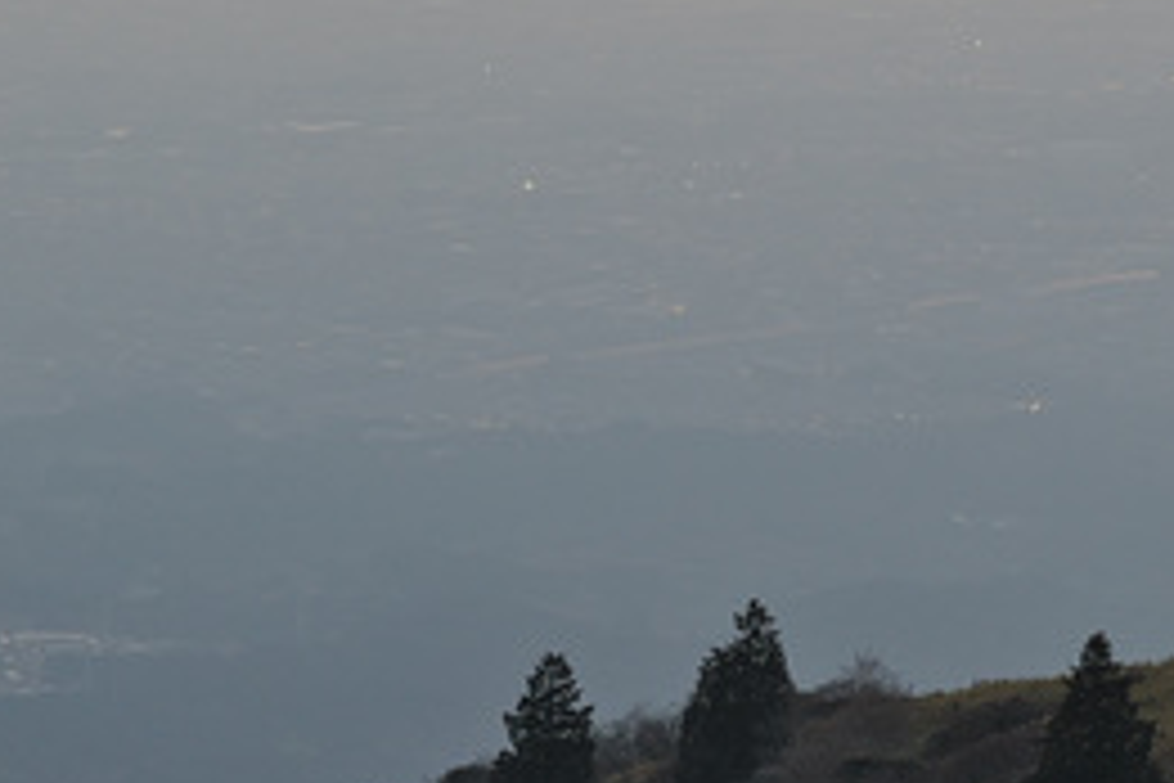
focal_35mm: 337
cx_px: 1196
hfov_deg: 6.1
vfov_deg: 4.0
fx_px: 10989
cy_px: -623
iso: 100
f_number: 5.6
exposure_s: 1/640
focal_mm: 43
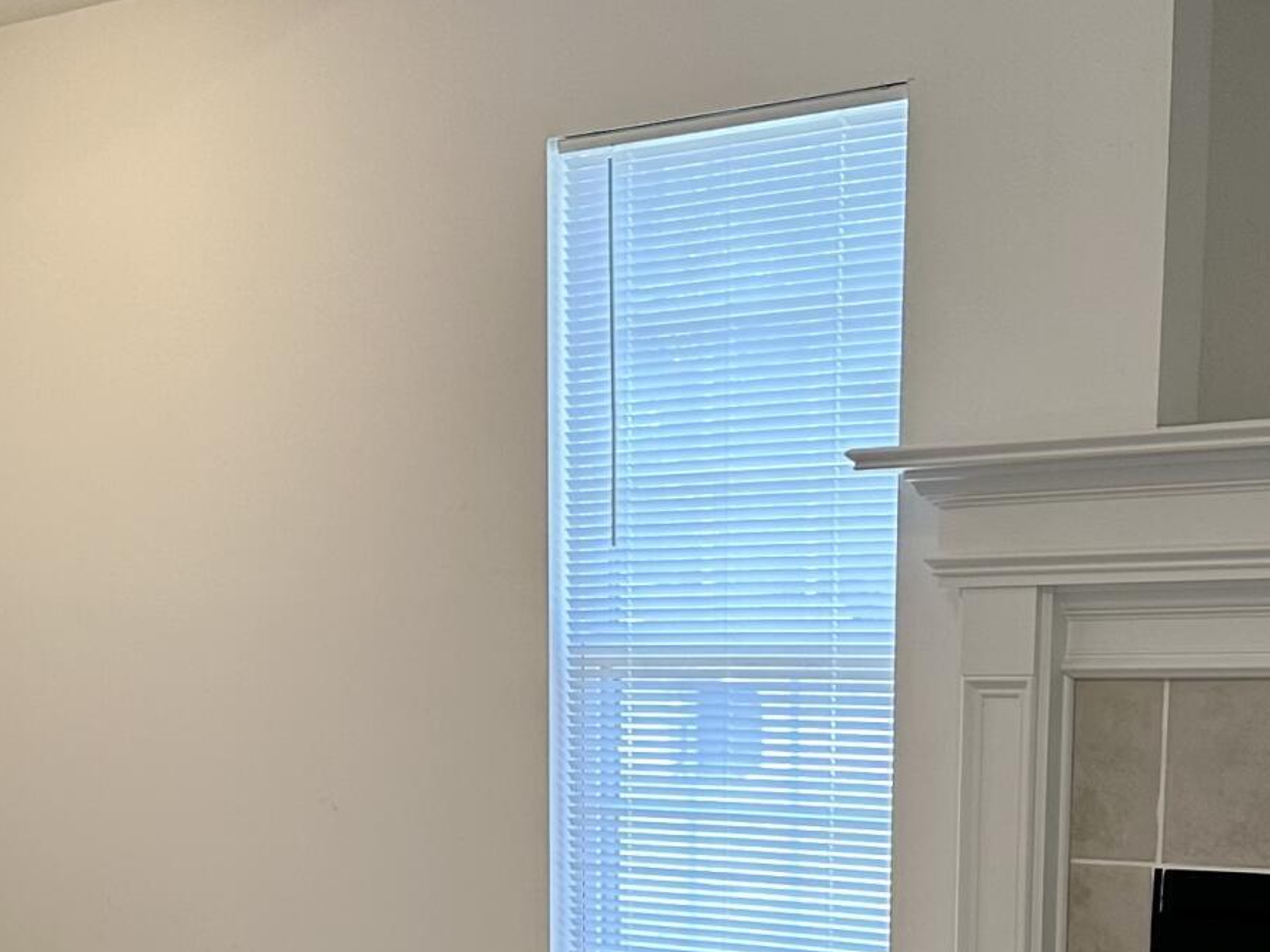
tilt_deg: -10.4
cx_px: 424
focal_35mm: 81
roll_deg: +0.8
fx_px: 2972
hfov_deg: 24.0
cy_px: 1138
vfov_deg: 17.4
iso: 125
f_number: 1.78
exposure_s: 1/60
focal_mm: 6.86
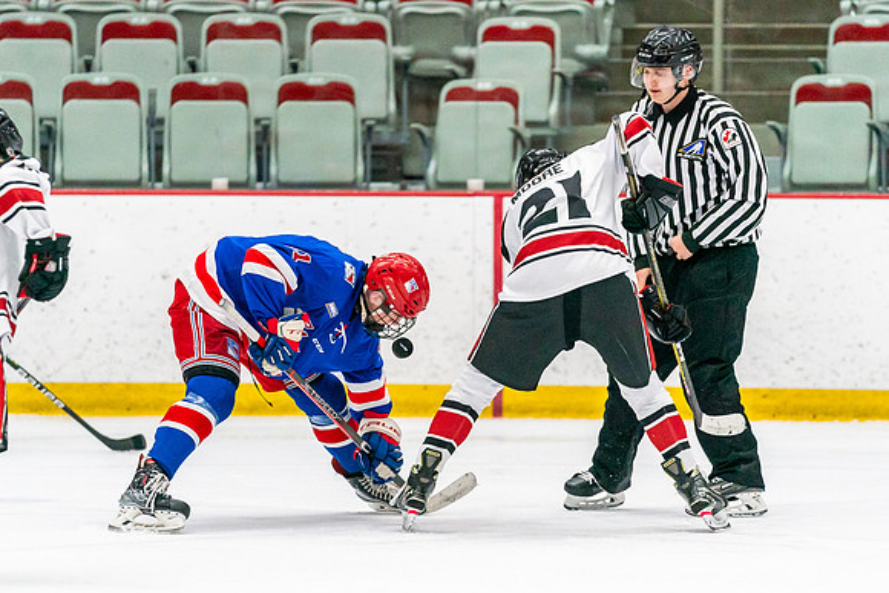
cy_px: 348
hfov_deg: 6.3
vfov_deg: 4.2
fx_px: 8090
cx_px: 421
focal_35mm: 328
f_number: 2.8
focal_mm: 200
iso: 3200
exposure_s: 1/1250
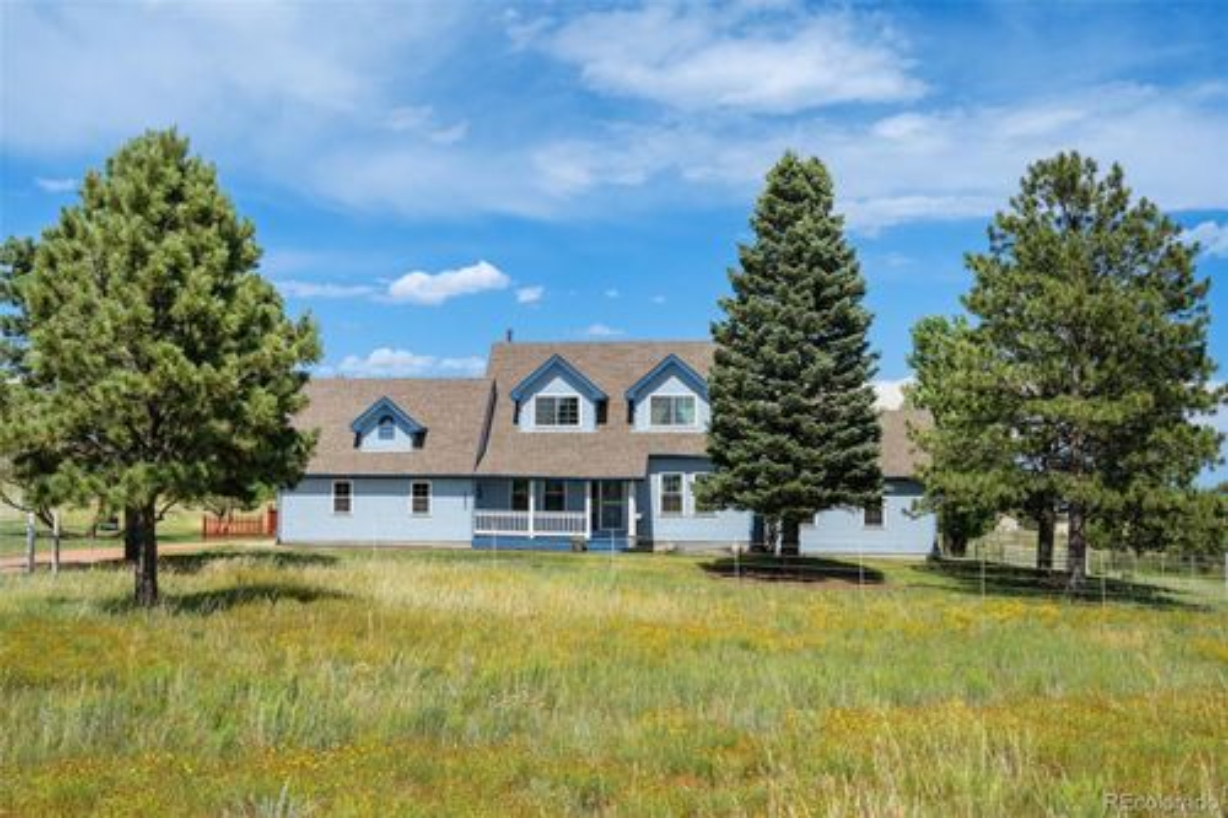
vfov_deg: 37.8
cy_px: 409
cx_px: 614
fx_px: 1193
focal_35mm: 35
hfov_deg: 54.5
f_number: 7.1
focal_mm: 35
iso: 400
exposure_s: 1/2500
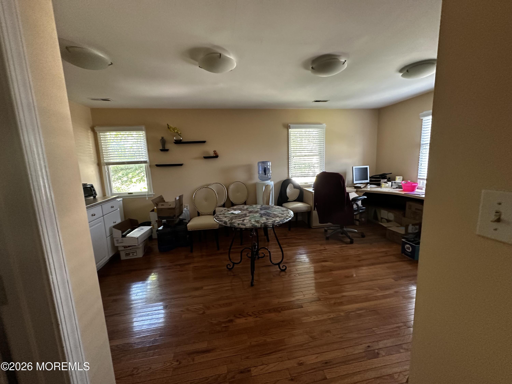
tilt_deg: -8.1
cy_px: 192
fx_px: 207
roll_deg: +3.5
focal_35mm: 14
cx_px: 256
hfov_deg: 102.1
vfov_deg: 85.7
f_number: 2.2
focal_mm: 2.22
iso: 400
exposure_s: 1/60
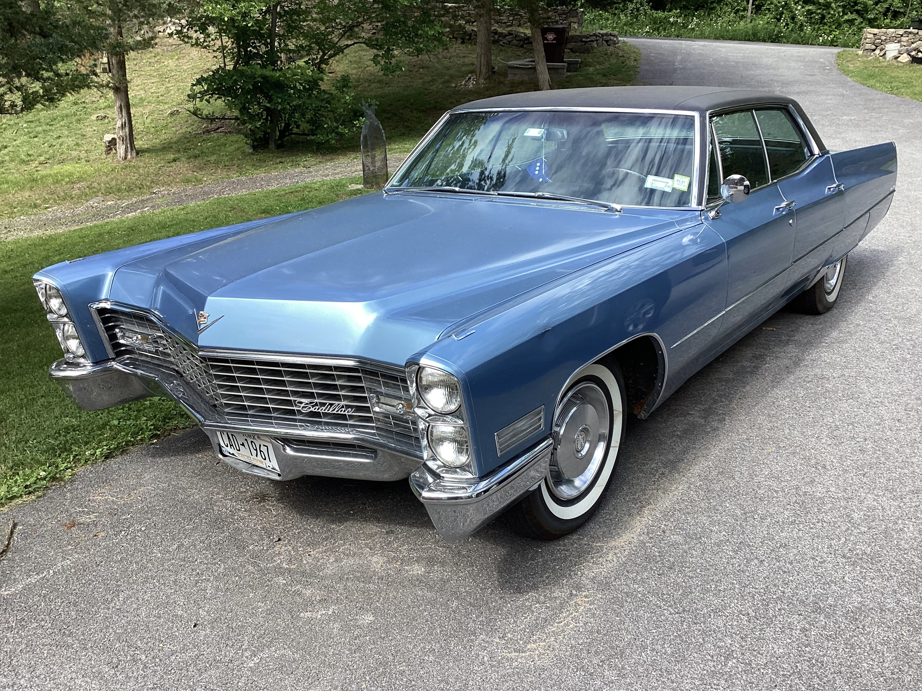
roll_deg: +0.4
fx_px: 826
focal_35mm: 31
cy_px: 346
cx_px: 461
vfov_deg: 45.4
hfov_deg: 58.4
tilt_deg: -18.9
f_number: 2.4
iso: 25
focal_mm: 3.3
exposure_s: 1/334
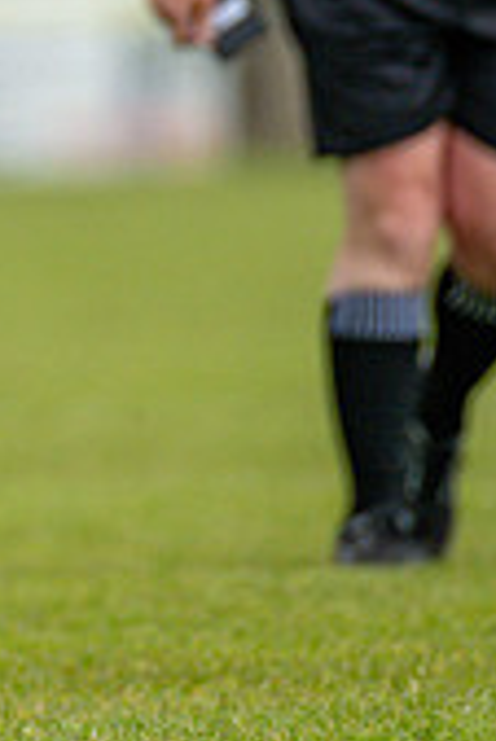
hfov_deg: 1.0
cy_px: 20
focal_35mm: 1352
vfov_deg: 1.5
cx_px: -363
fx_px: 27882
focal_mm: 300
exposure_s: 1/6400
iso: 450
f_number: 2.8
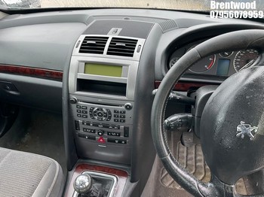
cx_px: 132
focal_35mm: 26
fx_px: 198
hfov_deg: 67.3
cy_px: 98
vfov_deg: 53.0
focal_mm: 4.2
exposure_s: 1/60
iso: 200
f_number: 1.6
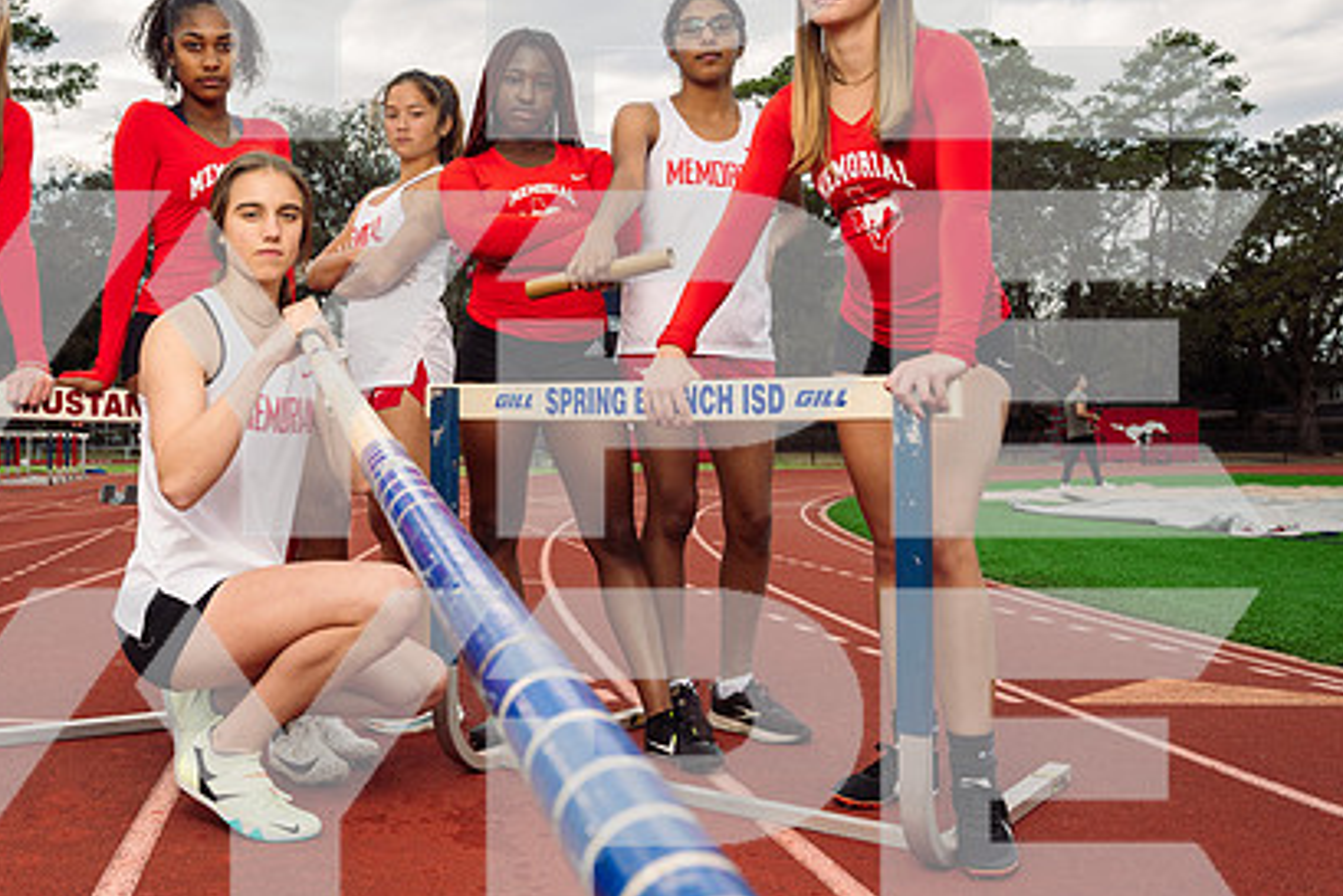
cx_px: 433
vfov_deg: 38.8
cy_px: 366
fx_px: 1269
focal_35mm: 34
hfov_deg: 54.5
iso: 200
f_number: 8
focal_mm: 24
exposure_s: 1/250
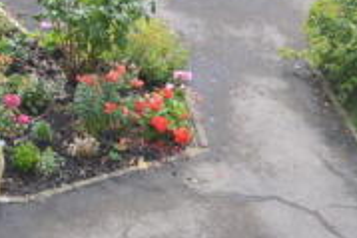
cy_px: -138
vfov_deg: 11.8
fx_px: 1090
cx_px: -122
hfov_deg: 17.3
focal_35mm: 110
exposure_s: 1/200
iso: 200
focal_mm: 20
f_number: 7.1
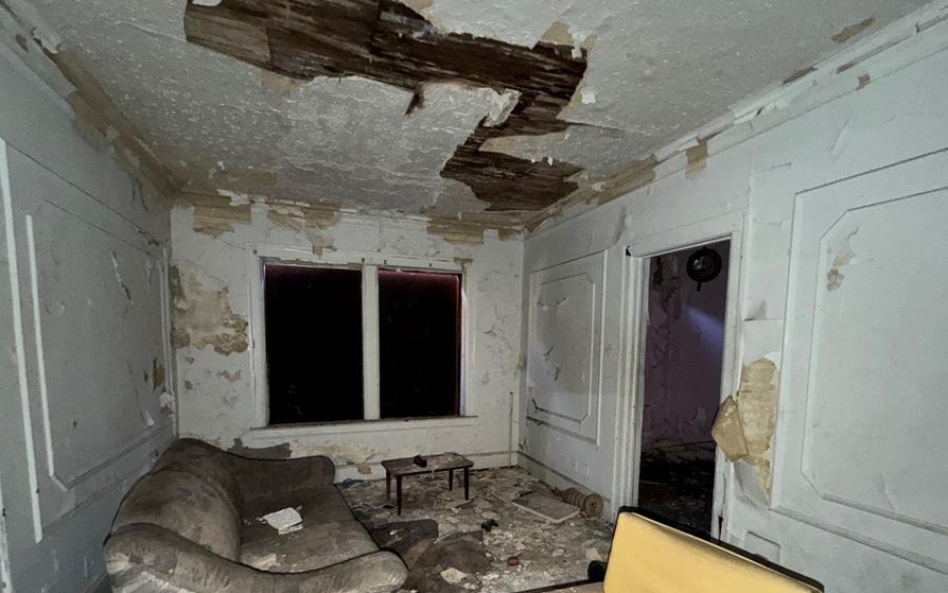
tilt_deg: -3.1
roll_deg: -1.4
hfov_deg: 94.4
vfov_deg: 66.6
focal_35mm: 17
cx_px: 474
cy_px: 384
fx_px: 439
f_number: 2.2
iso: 400
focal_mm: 2.22
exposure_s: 1/18
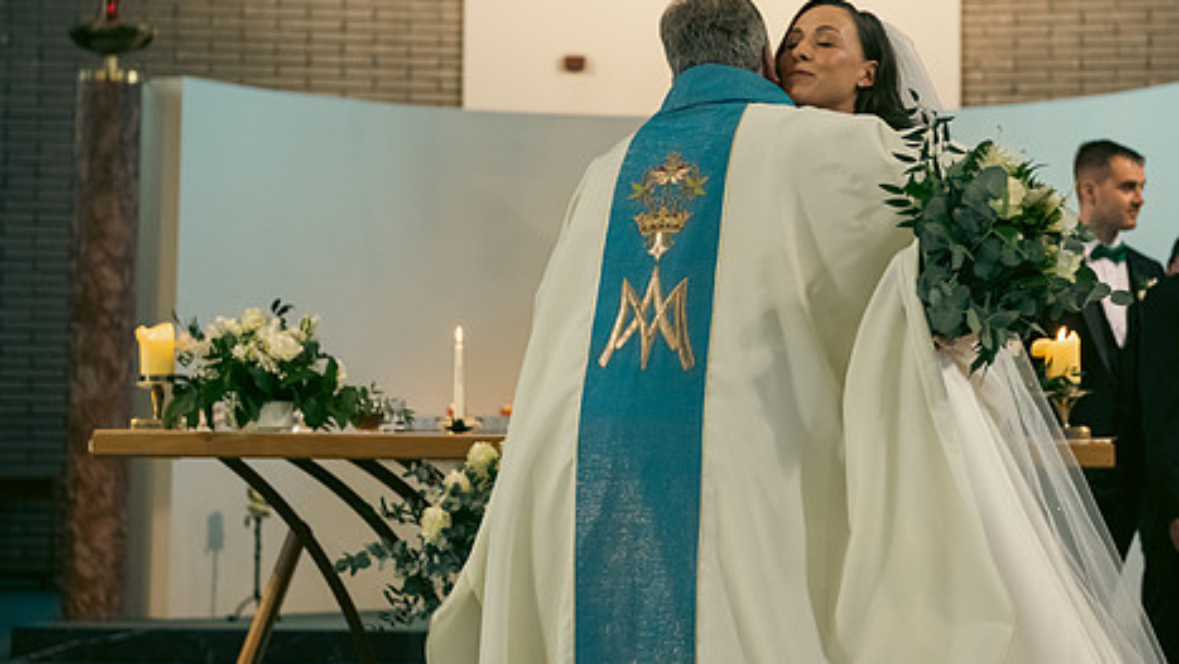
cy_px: 216
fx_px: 2846
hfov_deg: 23.4
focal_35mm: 91
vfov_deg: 13.3
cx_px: 682
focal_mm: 70
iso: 1000
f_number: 3.5
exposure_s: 1/160
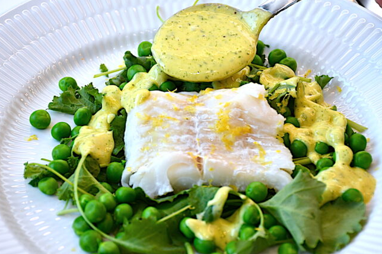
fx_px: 1103
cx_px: 196
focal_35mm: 104
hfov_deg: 19.6
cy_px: 136
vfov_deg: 13.2
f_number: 5
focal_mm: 62
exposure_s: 1/100
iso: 200
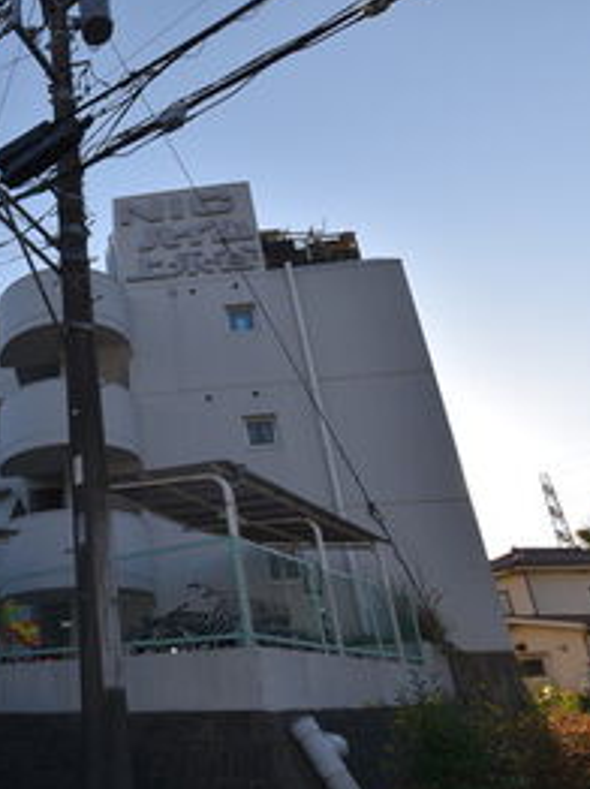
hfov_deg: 44.7
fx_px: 592
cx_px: -5
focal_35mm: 26
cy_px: 456
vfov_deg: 67.0
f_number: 7.1
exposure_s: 1/200
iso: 100
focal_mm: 10
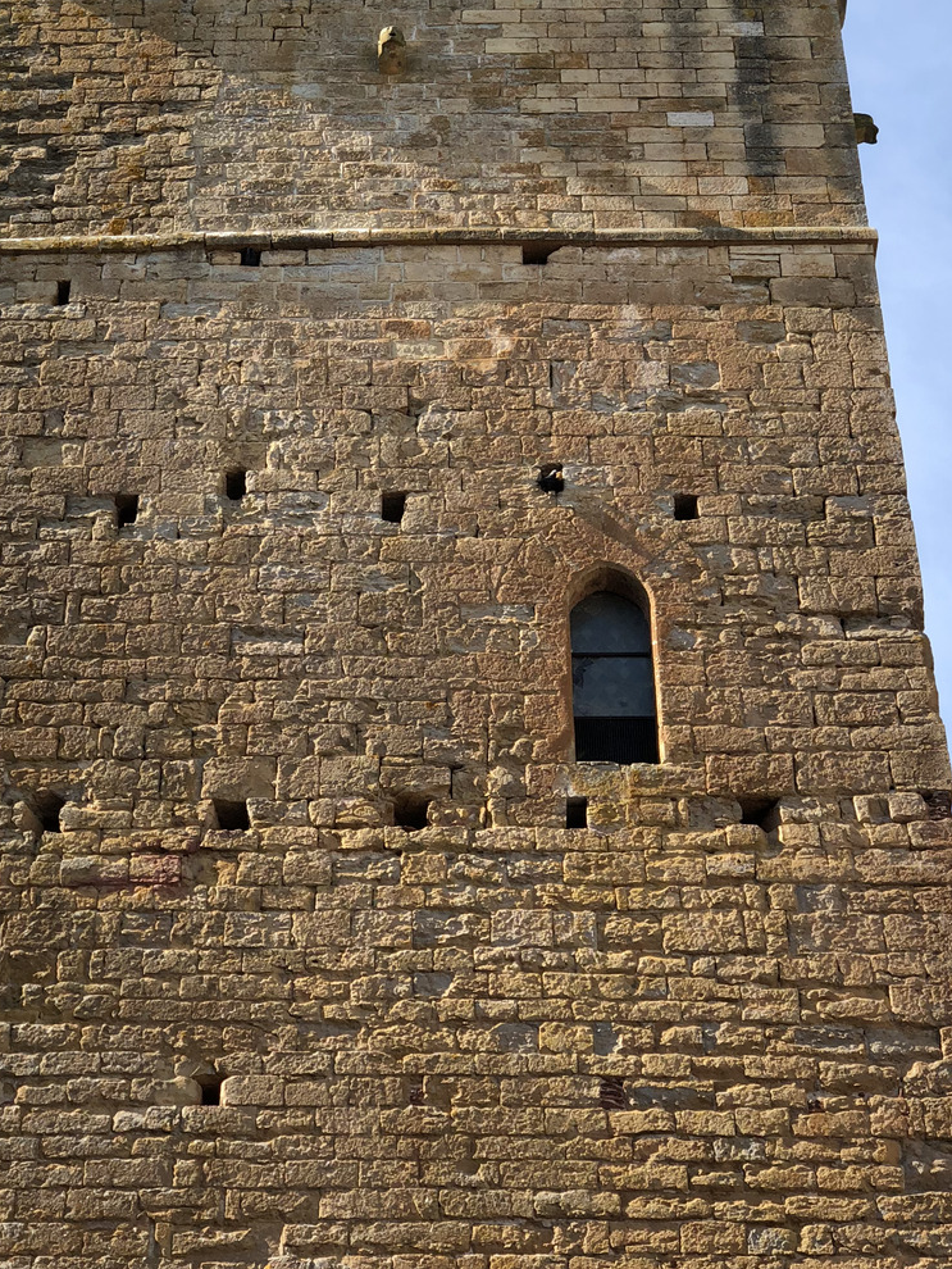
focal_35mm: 84
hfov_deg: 17.6
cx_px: 401
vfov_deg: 23.2
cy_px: 511
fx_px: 3079
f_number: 2.4
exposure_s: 1/384
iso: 16
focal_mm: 6
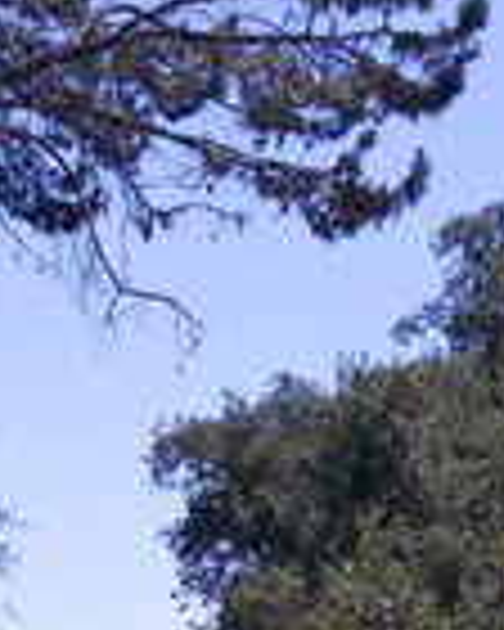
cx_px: 405
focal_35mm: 109
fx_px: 2032
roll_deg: +1.4
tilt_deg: +0.0
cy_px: 824
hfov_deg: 14.1
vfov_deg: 16.6
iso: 50
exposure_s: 1/2141
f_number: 1.6
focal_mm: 5.96
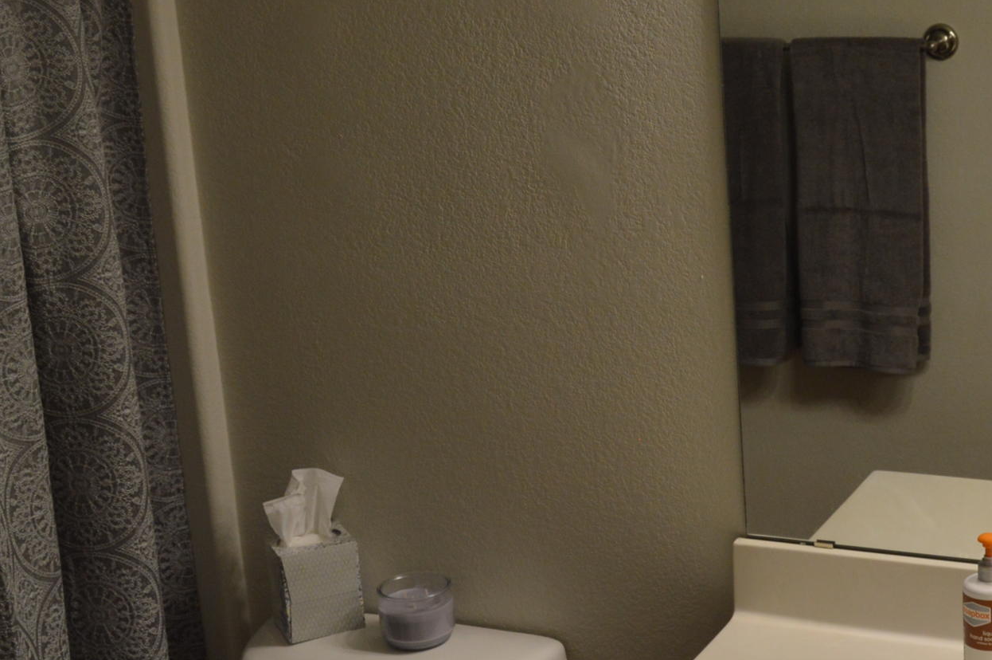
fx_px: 1789
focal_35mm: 65
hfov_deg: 30.7
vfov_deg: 20.9
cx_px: 671
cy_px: 308
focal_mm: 18
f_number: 5
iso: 400
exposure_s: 1/100
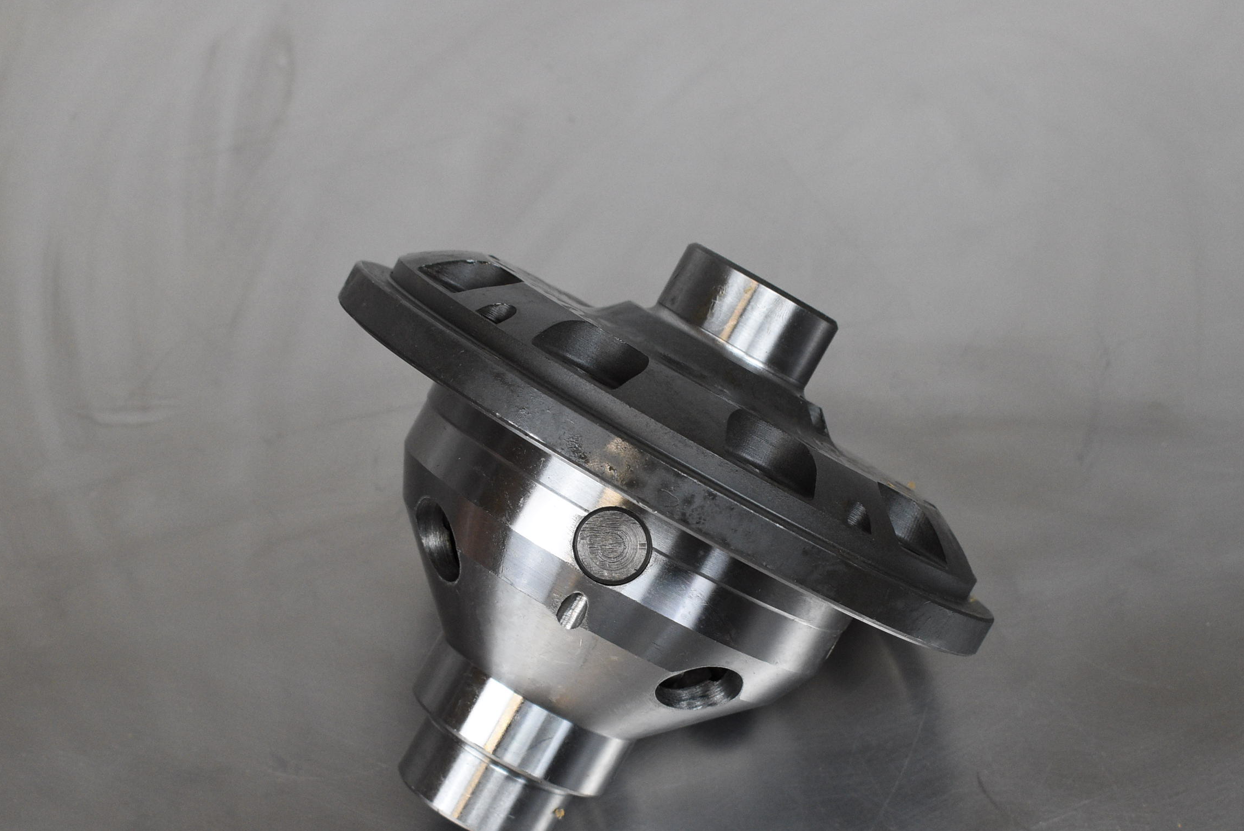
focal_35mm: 67
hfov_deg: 30.0
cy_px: 540
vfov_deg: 20.3
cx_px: 667
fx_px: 2317
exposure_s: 1/160
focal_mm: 34
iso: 1250
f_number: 6.3
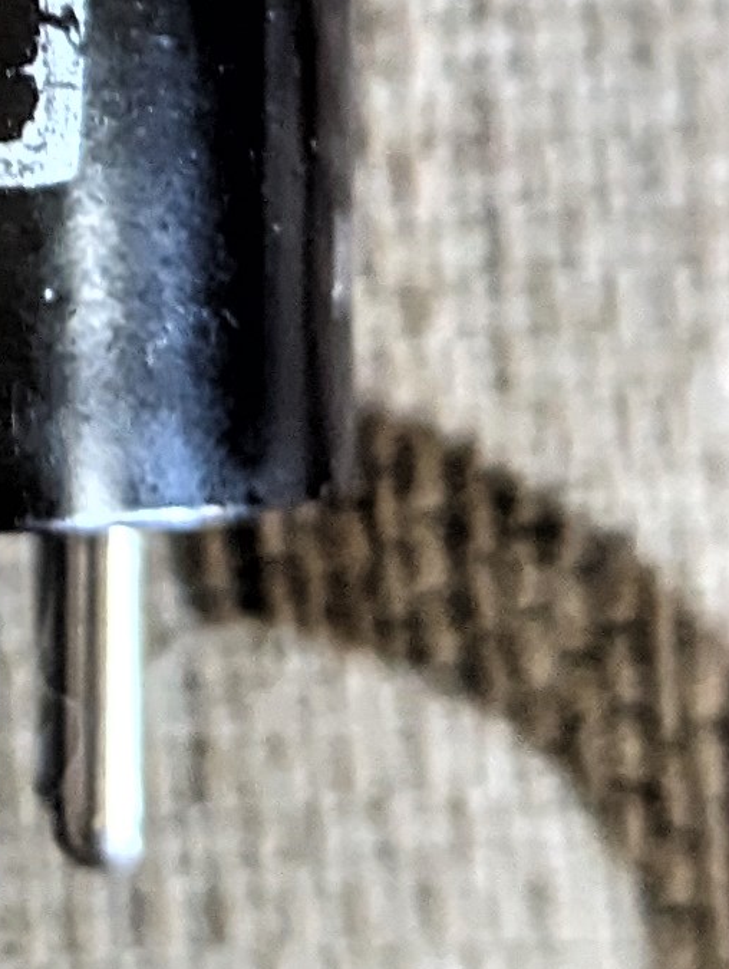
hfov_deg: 9.8
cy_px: -128
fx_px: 4063
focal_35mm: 145
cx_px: -544
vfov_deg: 13.3
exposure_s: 1/50.4
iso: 1503
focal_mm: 6.81
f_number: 1.85
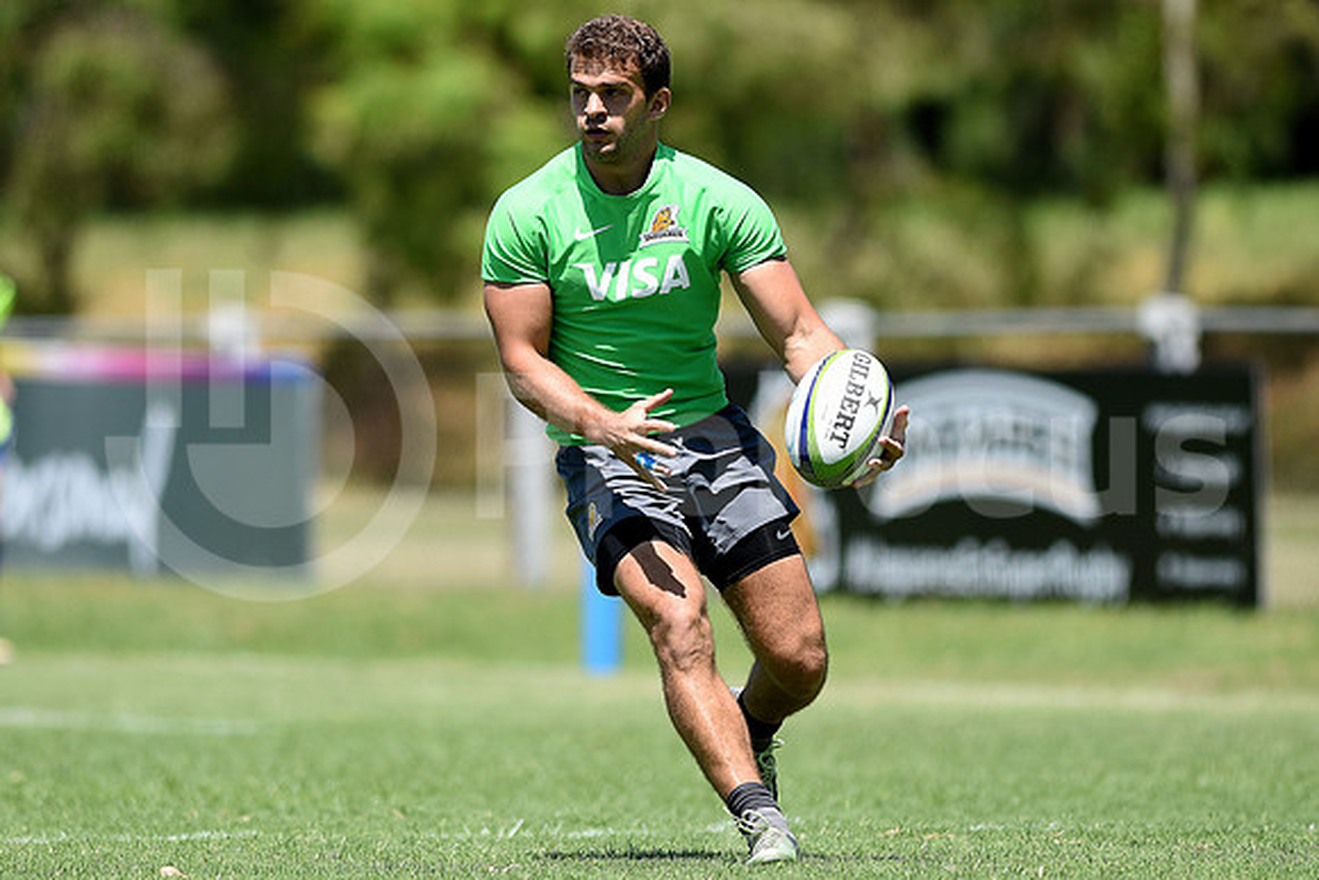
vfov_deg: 4.6
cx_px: 660
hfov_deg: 6.9
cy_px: 440
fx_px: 10994
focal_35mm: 300
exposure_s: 1/2500
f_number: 2.8
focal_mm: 300
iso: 200
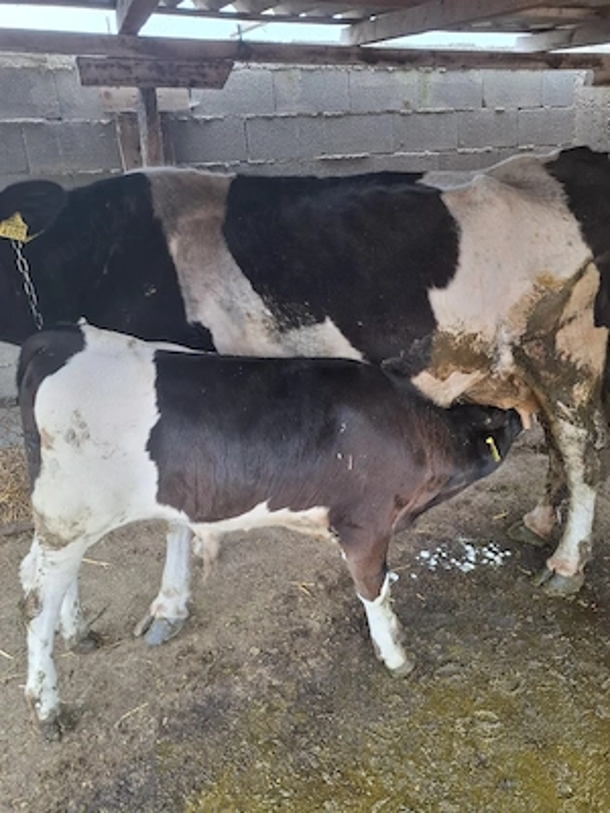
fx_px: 540
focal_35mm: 23
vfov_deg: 73.9
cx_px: 305
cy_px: 406
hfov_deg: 58.9
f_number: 1.8
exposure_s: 1/100
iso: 80
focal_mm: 5.54
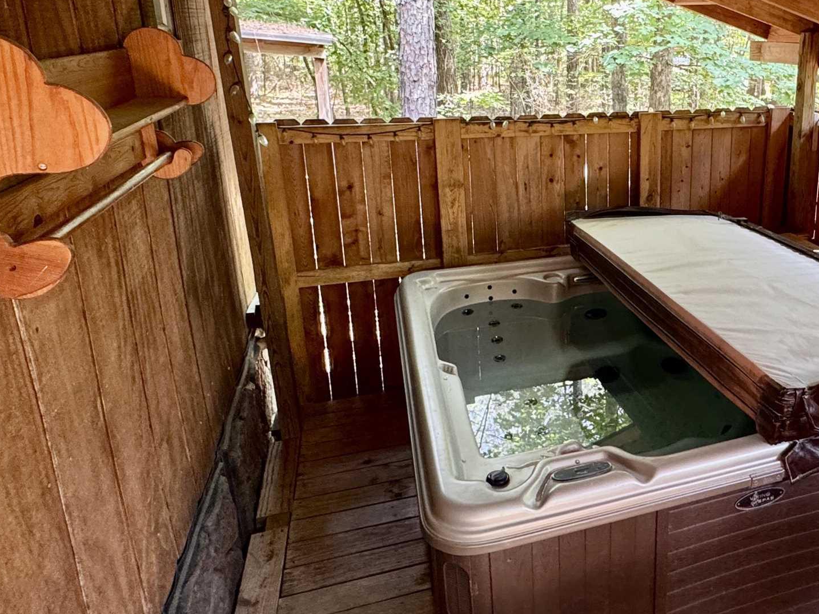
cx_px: 653
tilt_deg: -17.4
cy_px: 230
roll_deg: -1.3
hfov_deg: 55.8
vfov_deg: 46.4
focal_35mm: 30
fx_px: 710
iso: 320
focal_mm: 2.22
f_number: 2.2
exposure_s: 1/65
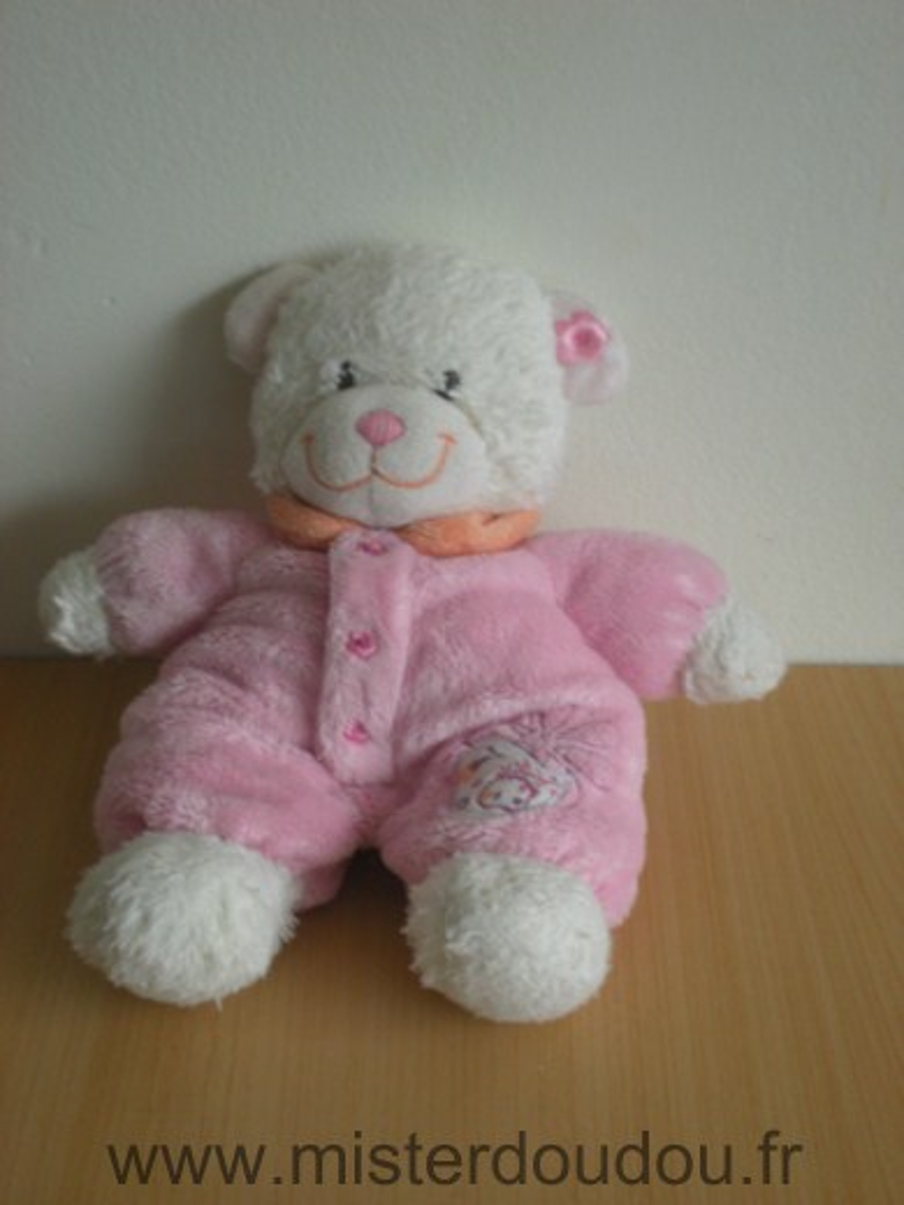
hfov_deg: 26.1
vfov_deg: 34.3
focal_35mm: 56
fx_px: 1950
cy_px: 602
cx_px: 452
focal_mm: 9.3
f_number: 3.9
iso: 200
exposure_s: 1/11.3
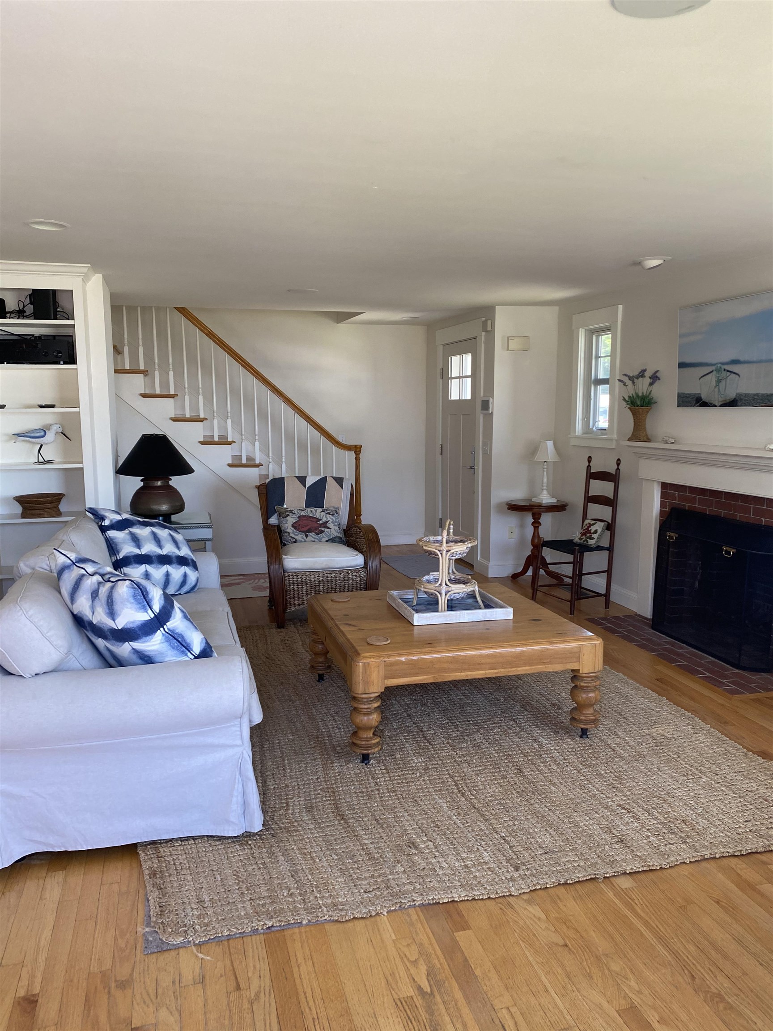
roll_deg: +0.5
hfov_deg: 53.1
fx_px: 774
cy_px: 516
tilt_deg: -7.4
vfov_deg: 67.3
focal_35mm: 26
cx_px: 386
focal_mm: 4.25
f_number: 1.8
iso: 100
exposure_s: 1/122
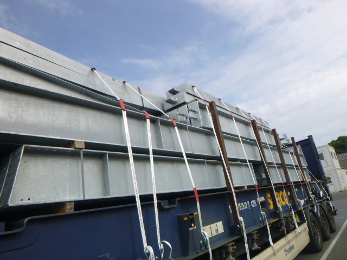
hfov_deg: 69.4
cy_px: 130
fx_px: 251
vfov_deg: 54.9
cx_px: 174
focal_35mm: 25
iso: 100
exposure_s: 1/400
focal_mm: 4.5
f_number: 3.9
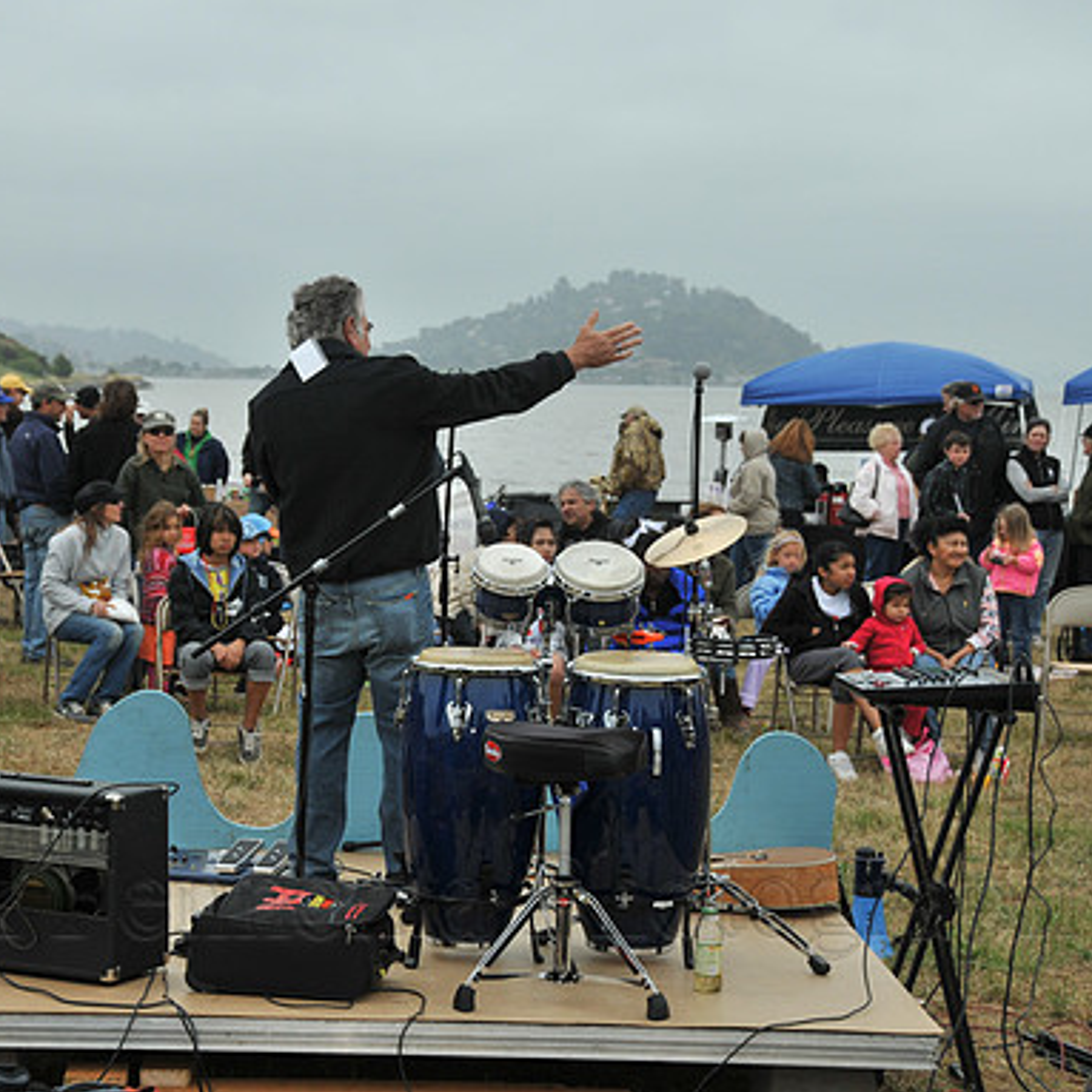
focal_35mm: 81
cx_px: 376
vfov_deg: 21.4
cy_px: 546
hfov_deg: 21.3
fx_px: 2891
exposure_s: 1/1000
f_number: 5.6
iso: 200
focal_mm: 42
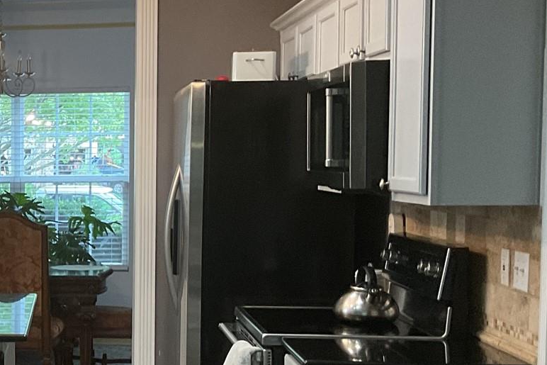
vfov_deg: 17.0
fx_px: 1216
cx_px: -91
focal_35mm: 80
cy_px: 248
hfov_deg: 23.4
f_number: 1.8
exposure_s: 1/60
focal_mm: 3
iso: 64
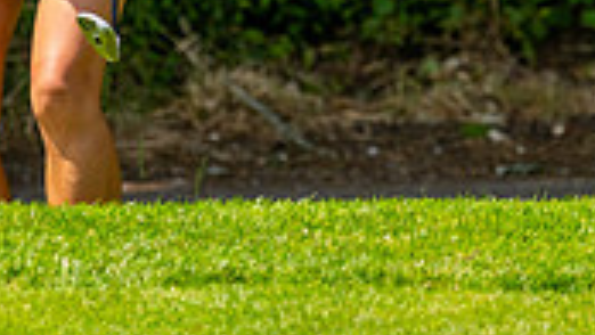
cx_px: 188
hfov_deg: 1.4
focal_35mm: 1570
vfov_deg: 0.8
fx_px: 24778
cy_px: -294
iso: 200
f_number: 5
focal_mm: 300
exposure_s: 1/800
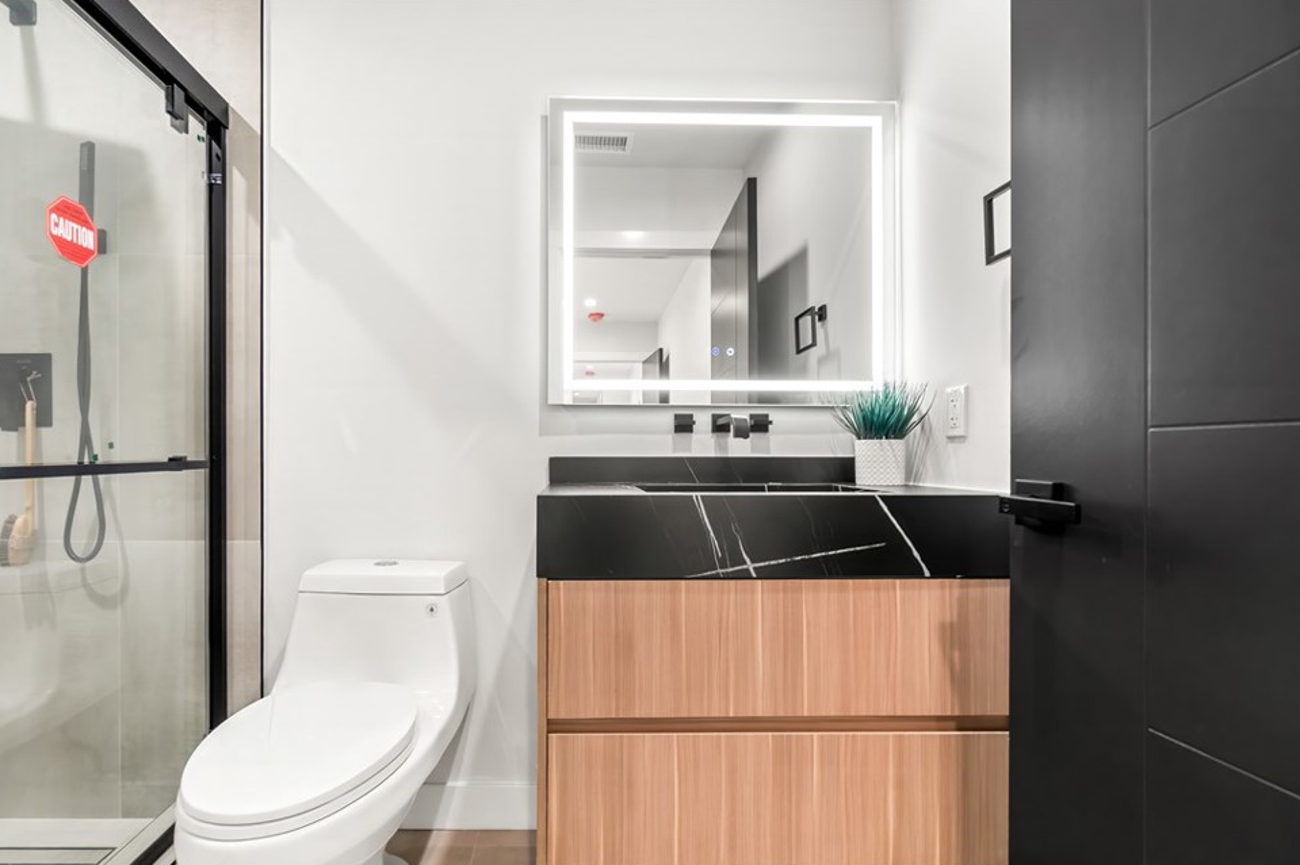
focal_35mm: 16
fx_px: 577
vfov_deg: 73.6
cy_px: 455
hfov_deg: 96.7
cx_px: 613
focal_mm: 10
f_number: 7.1
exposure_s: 1/8
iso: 320
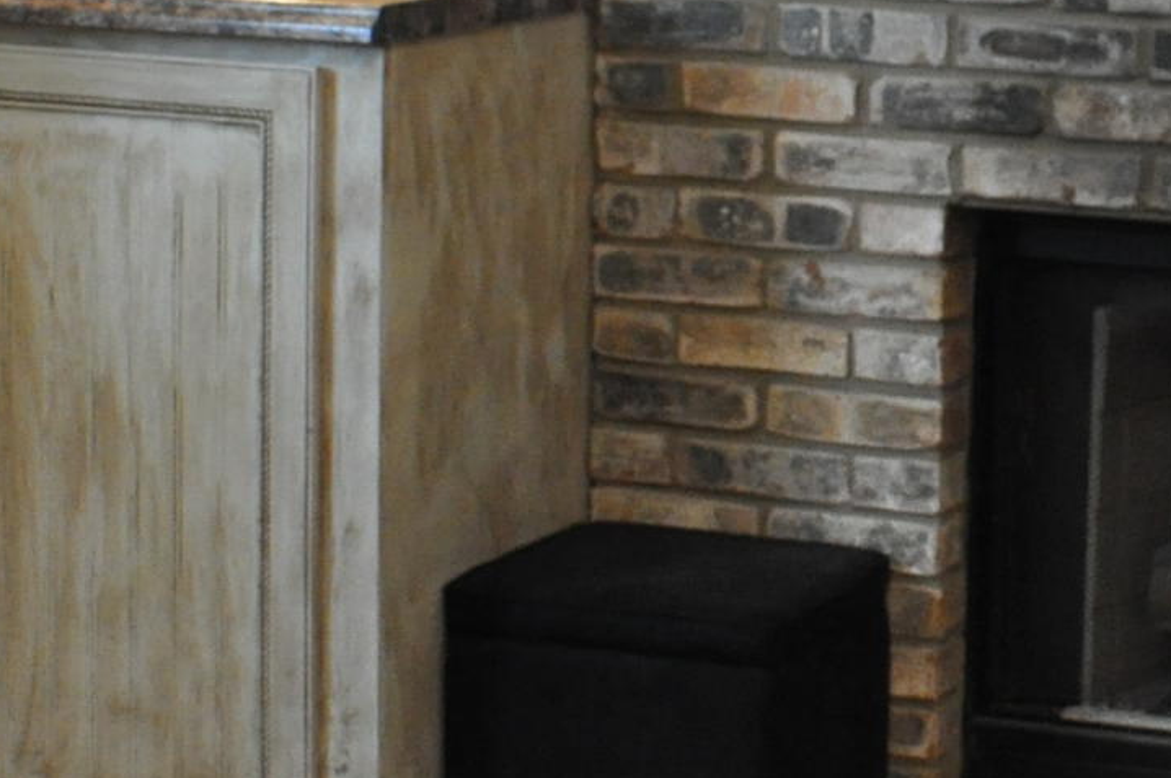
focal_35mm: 163
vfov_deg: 8.4
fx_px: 5296
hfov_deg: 12.5
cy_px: 23
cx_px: 1122
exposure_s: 1/25
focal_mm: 26
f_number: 4.2
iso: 1600
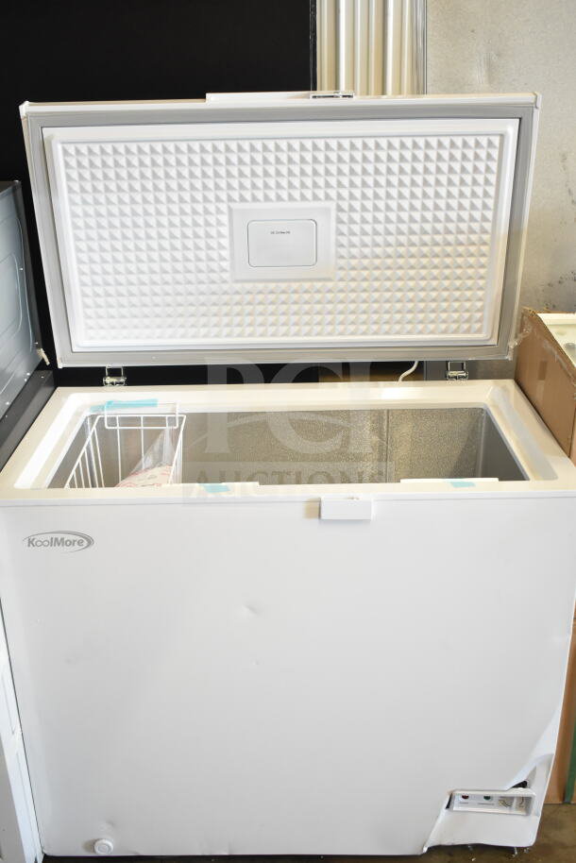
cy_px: 432
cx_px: 288
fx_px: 899
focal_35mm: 38
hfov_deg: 35.5
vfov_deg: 51.3
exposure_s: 1/60
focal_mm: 25
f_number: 4
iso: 1600
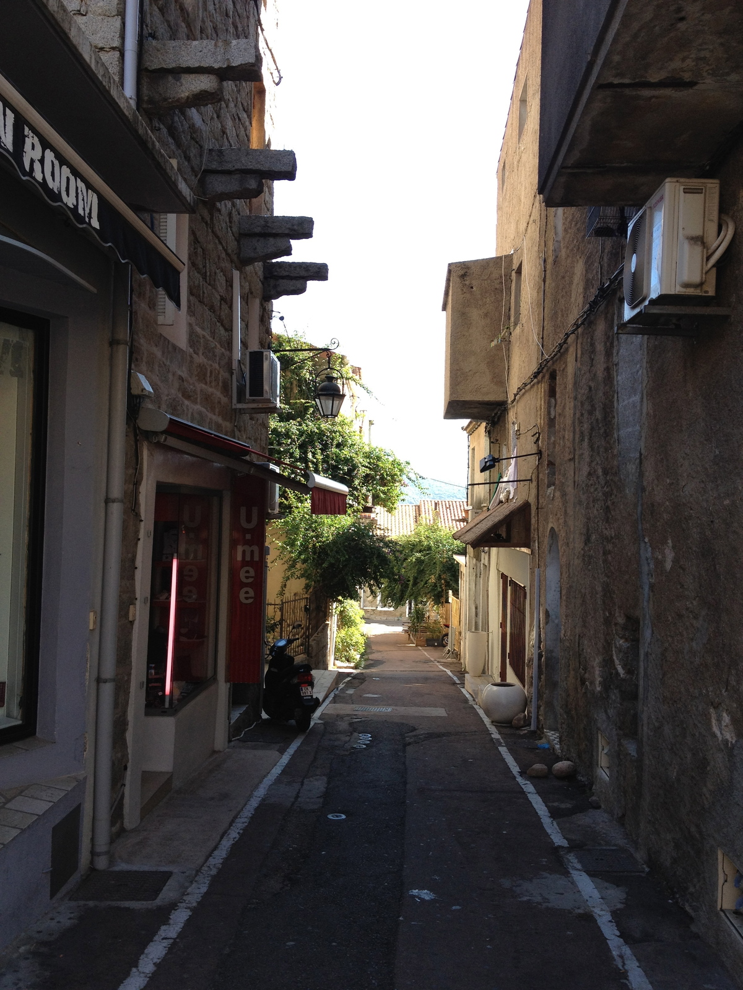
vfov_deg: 52.6
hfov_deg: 40.7
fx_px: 1002
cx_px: 372
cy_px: 495
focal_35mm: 35
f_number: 2.4
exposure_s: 1/230
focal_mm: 4.28
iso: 64
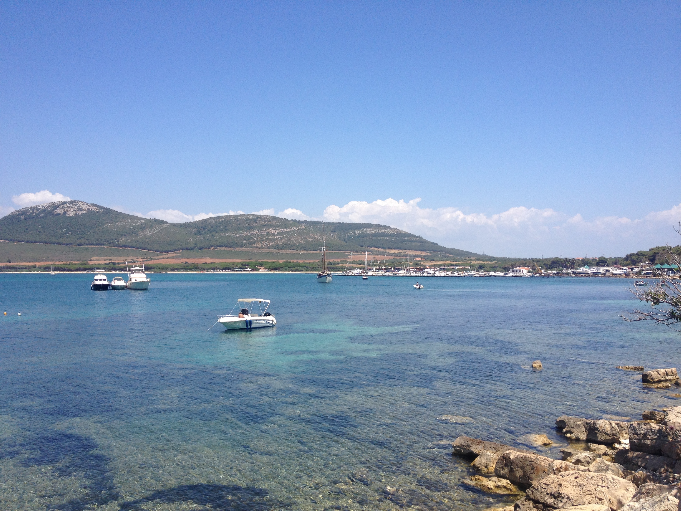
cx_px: 340
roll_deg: +0.2
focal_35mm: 35
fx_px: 689
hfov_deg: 52.6
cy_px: 256
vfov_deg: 40.7
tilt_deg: -1.6
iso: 50
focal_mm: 4.28
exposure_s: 1/1905
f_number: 2.4
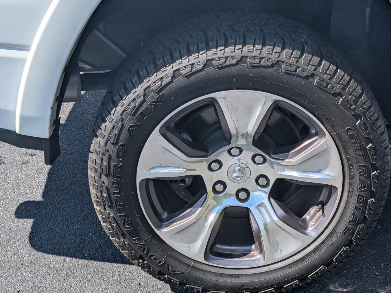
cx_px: 218
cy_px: 169
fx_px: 655
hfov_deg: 33.2
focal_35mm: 58
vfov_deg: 25.2
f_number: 1.68
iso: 24
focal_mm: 6.9
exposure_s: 1/1000
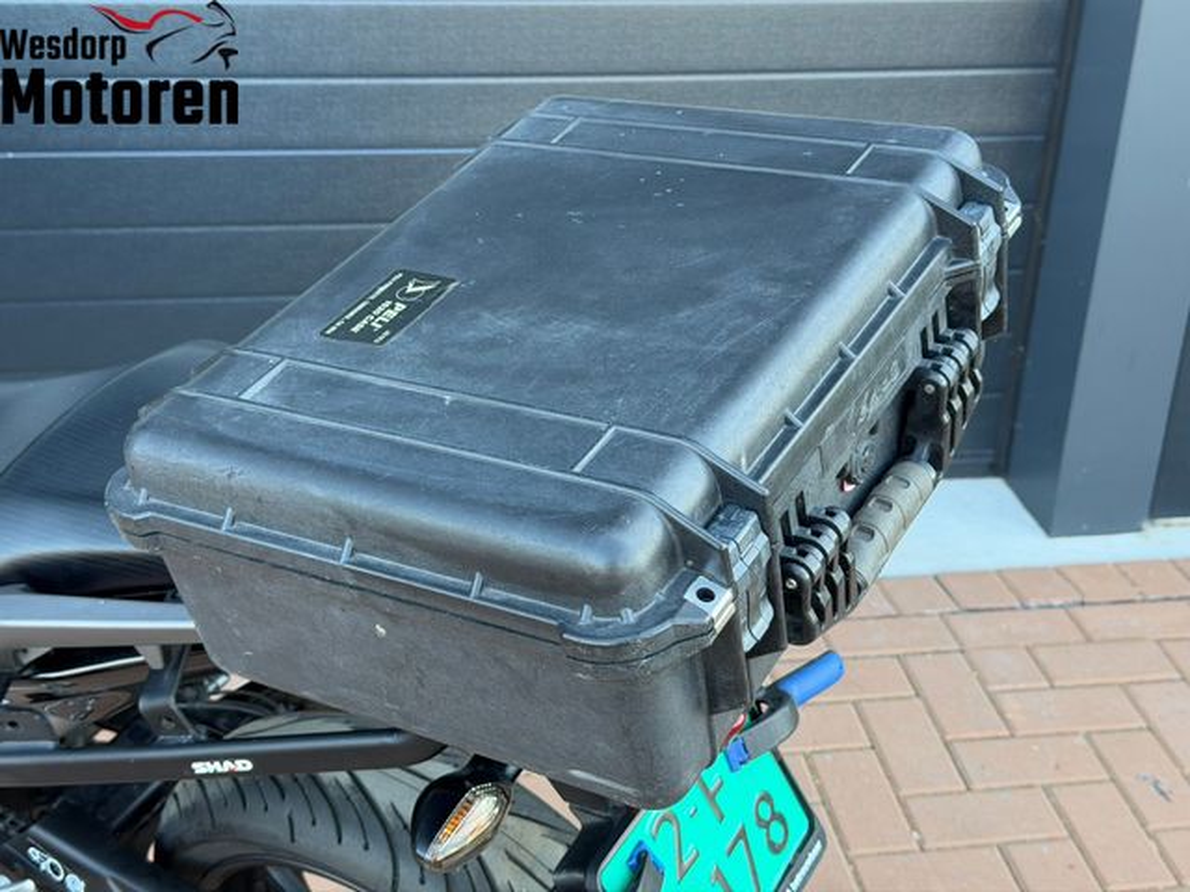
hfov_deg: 39.7
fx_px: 1650
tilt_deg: -23.8
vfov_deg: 30.3
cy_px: 446
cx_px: 595
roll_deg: -1.8
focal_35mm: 48
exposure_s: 1/121
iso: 64
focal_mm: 6.76
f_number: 1.78
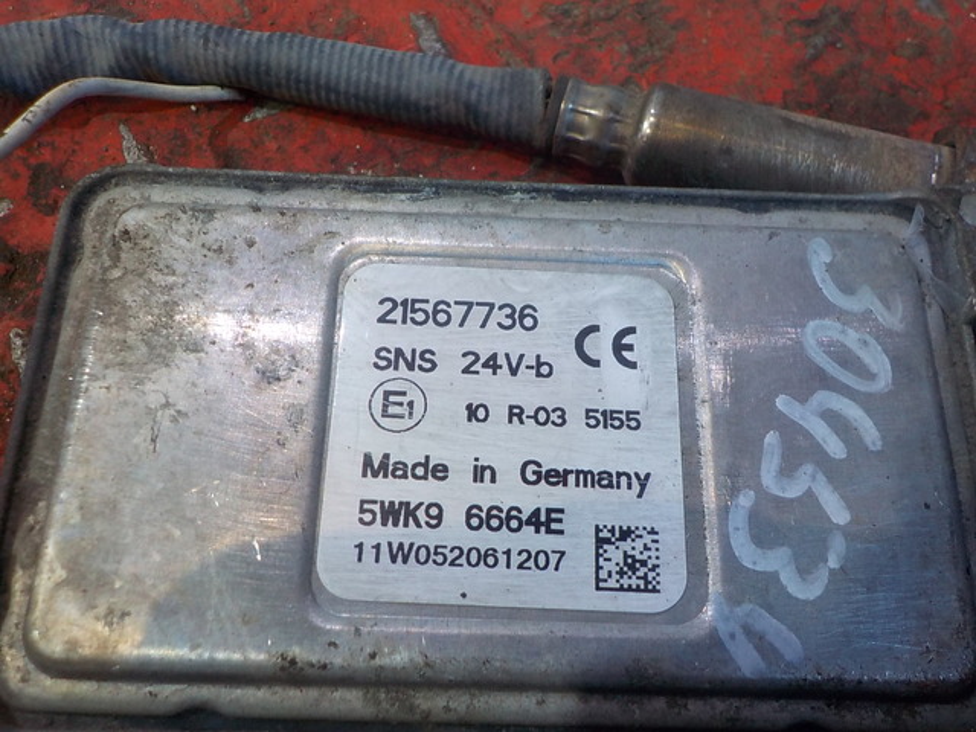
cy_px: 366
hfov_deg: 60.0
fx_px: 846
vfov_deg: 46.8
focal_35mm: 30
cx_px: 488
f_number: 3.3
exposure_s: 1/30
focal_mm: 4.1
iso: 180
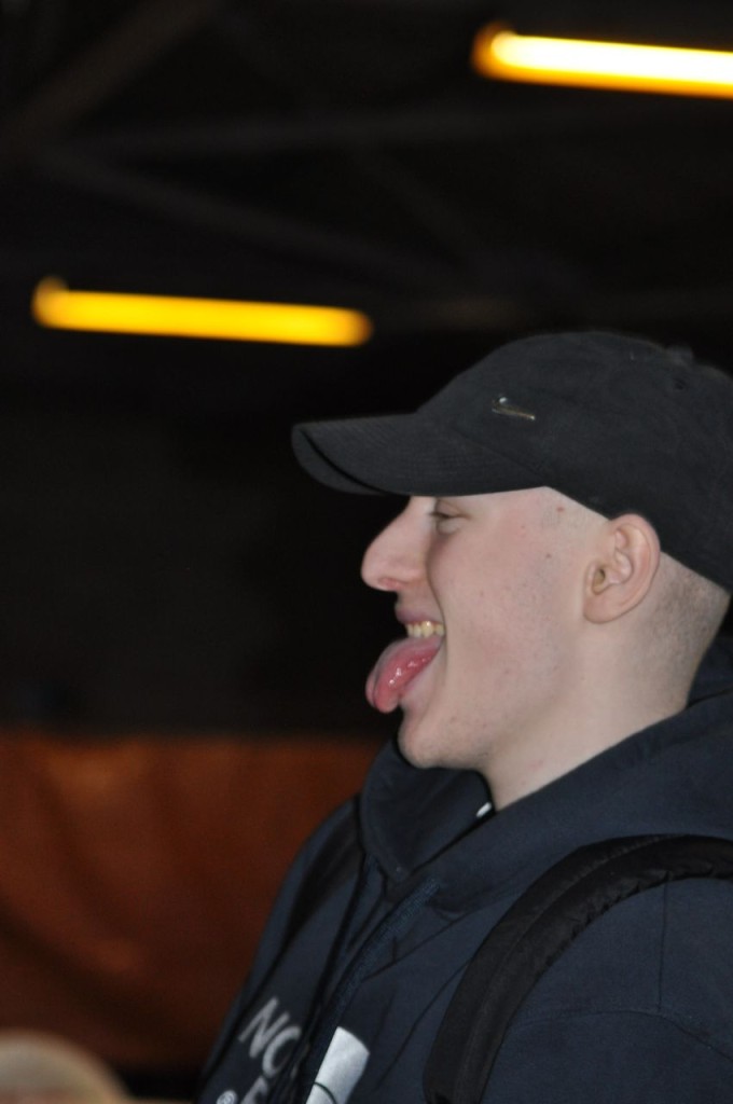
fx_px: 3215
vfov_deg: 19.5
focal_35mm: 105
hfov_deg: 13.0
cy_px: 552
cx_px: 366
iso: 800
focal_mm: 70
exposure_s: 1/60
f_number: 4
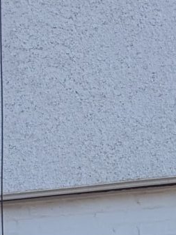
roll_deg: -1.3
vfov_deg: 8.1
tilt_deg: -9.8
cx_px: 616
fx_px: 1235
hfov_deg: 6.9
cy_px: 845
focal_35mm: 182
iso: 100
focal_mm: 6.76
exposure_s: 1/3279
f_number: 1.78
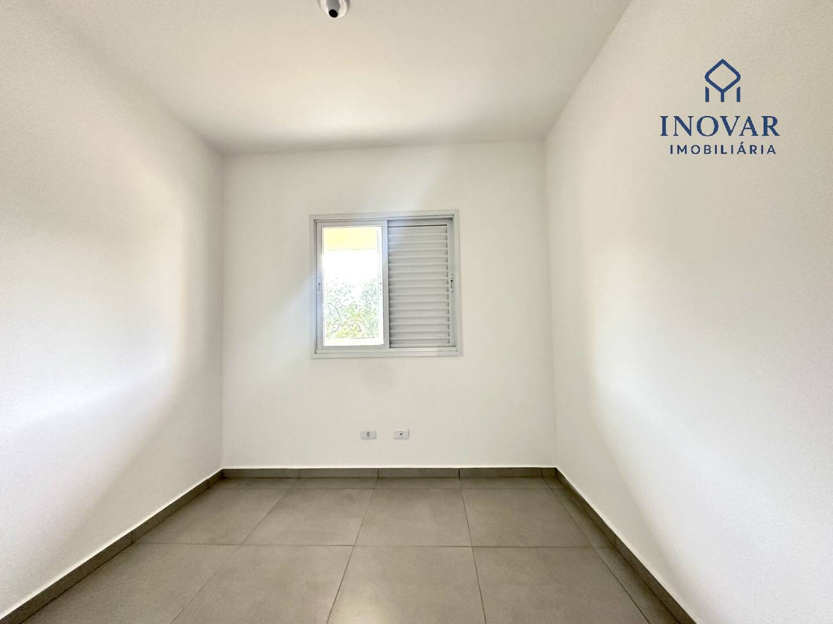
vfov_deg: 85.7
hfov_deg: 102.1
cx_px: 416
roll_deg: +1.4
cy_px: 312
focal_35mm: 14
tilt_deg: +0.7
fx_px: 337
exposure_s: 1/60
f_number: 2.2
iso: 400
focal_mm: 2.22
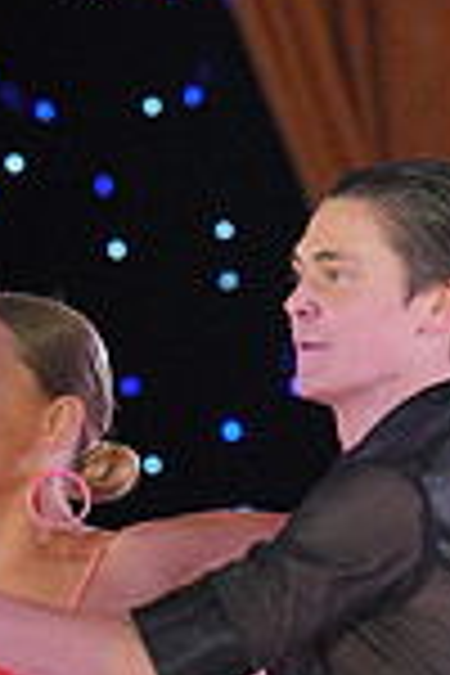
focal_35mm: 424
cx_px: 236
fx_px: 7949
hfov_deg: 3.2
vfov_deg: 4.8
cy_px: 1026
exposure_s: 1/500
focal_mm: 110
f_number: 4
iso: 2000
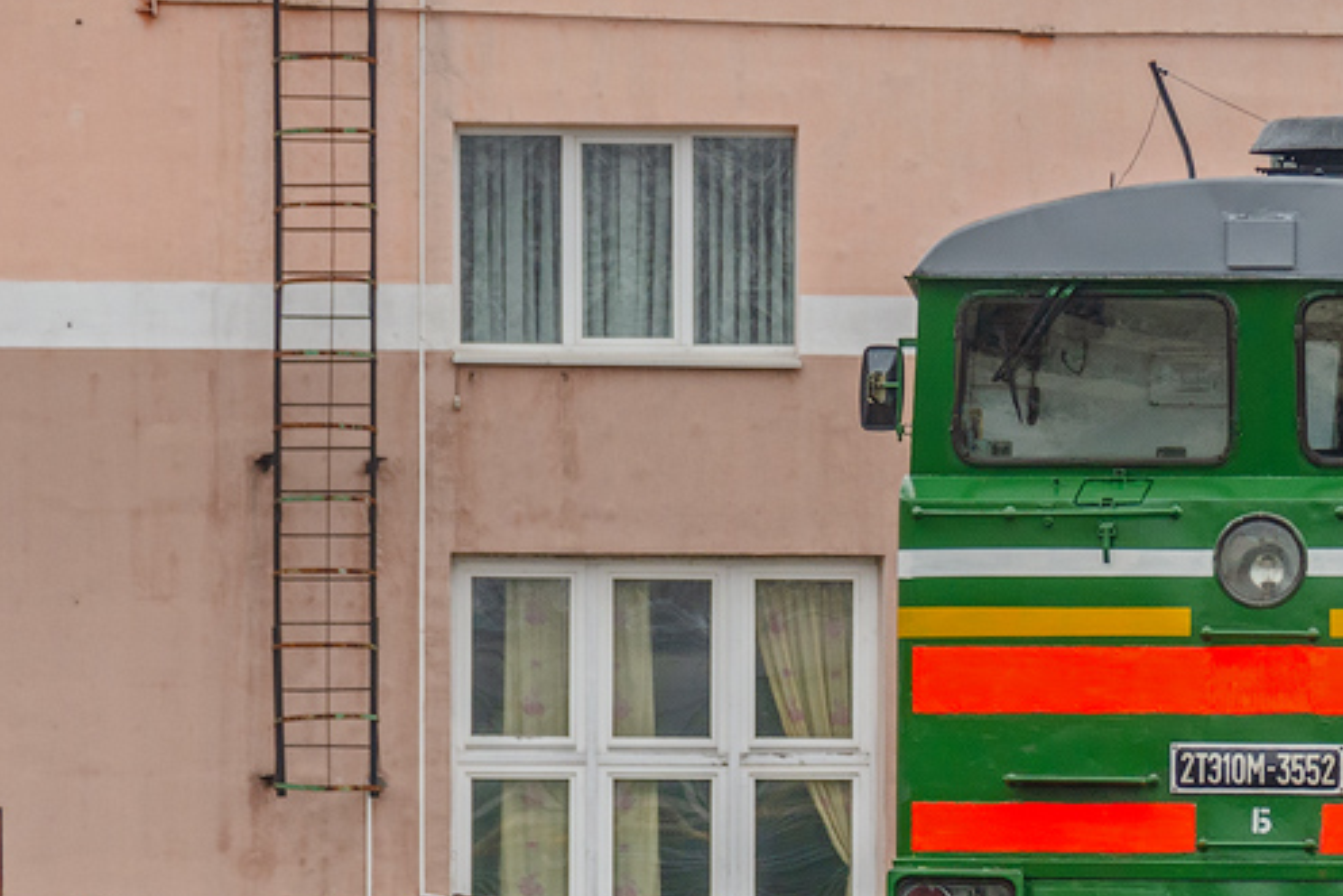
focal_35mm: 453
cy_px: 609
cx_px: 1487
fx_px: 16911
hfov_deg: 4.5
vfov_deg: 3.0
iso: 320
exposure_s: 1/160
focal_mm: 125
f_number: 5.6
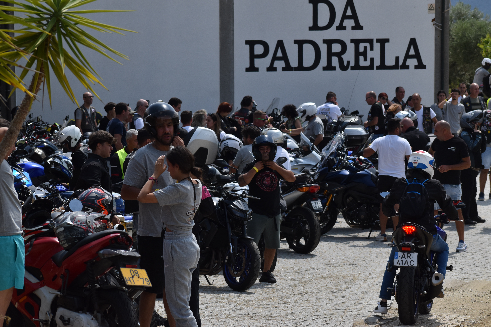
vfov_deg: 9.6
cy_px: 164
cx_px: 246
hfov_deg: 14.4
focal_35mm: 142
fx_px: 1943
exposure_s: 1/2000
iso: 400
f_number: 7.1
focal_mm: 95
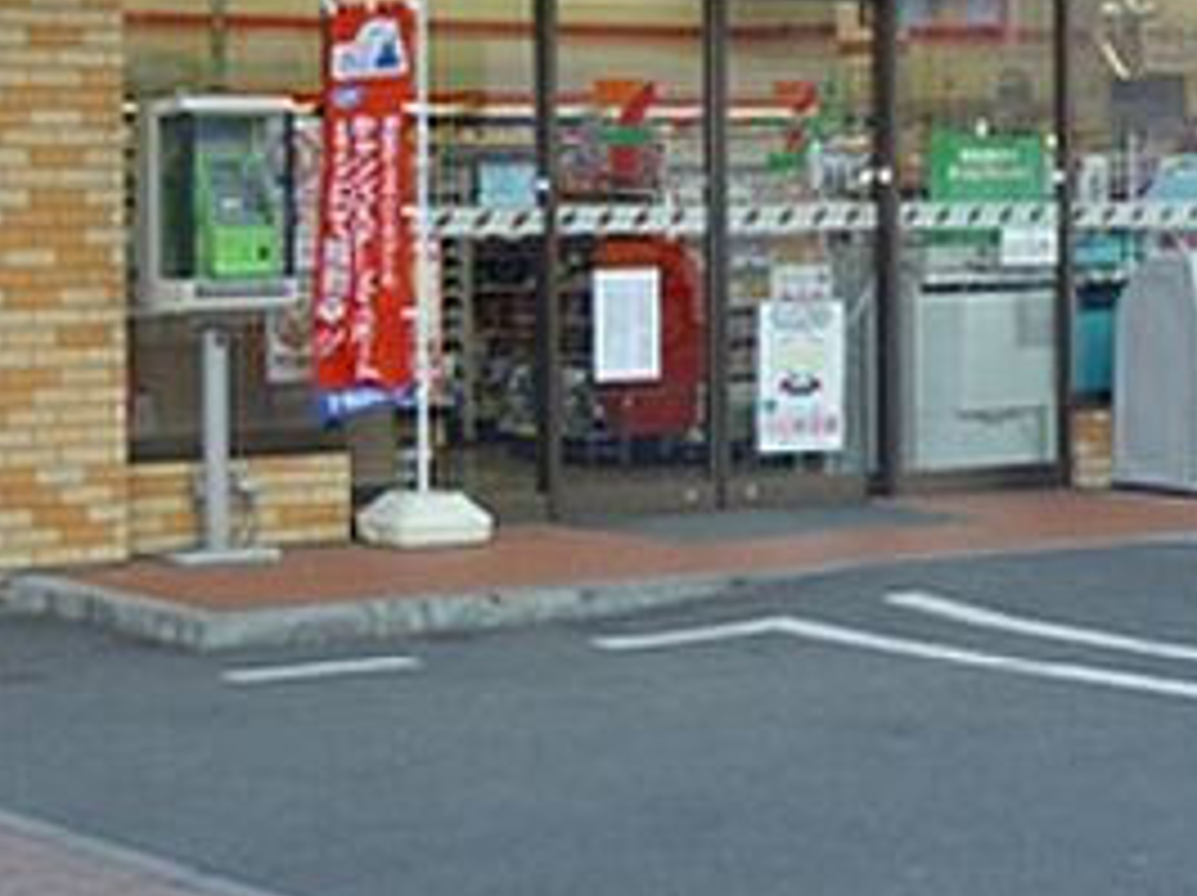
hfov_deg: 18.4
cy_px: 297
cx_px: 968
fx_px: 3662
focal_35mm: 106
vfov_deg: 13.9
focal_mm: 5.5
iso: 80
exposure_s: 1/125
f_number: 2.8
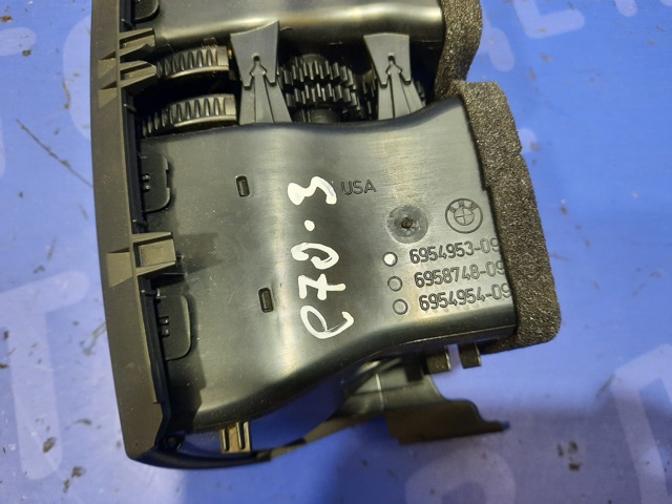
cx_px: 336
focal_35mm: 25
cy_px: 252
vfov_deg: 54.9
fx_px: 485
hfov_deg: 69.4
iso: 400
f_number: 2
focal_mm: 4.6
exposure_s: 1/33
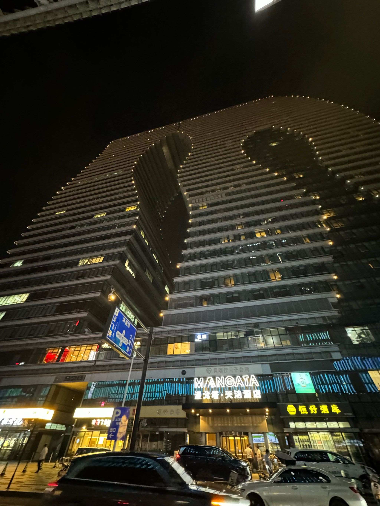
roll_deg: -1.1
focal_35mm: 14
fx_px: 205
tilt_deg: +44.6
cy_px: 253
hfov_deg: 85.7
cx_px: 190
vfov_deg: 102.1
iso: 1250
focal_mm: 2.22
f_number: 2.2
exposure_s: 1/25
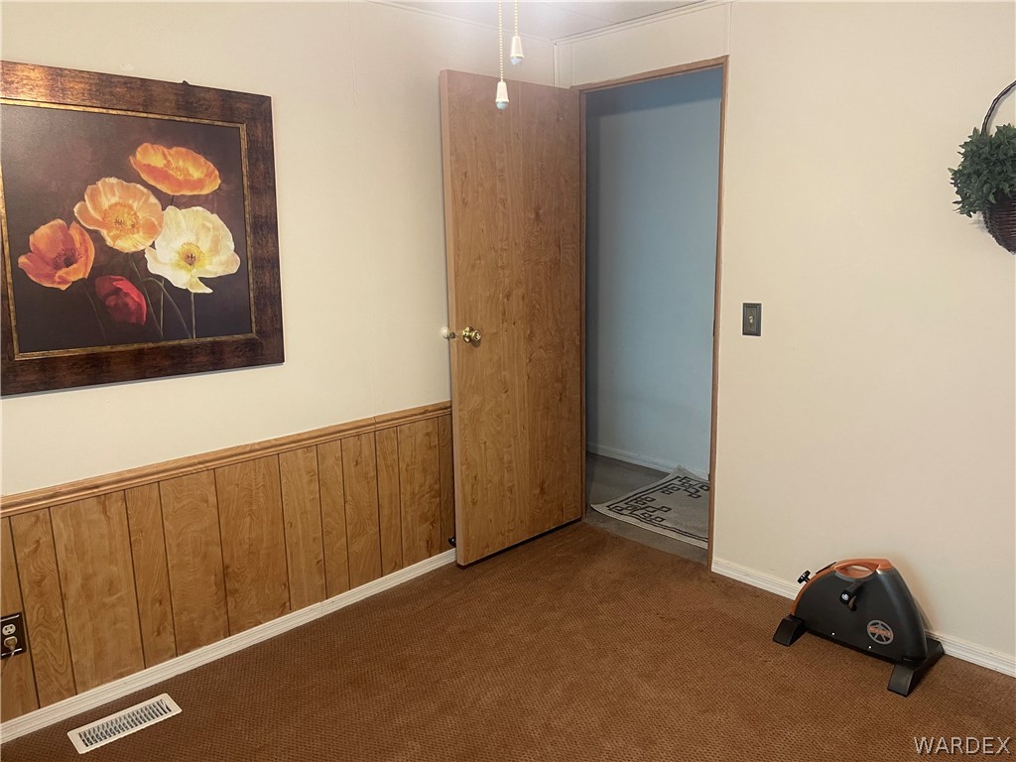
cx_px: 508
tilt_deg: -11.6
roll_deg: +0.0
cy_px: 381
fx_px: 734
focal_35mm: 25
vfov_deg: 54.9
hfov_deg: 69.4
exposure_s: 1/60
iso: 200
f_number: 1.6
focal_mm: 5.1
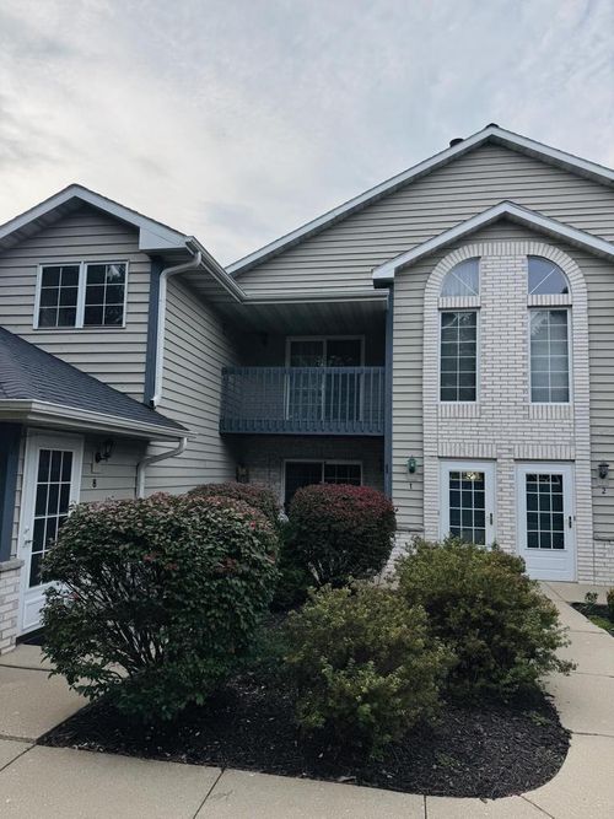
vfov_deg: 71.6
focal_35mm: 24
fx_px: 568
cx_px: 307
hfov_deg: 56.8
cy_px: 410
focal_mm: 6.76
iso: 80
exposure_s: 1/6410
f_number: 1.78
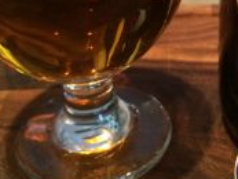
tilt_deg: -25.6
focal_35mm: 67
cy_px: 3
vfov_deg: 21.2
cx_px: 195
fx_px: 461
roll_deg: +0.5
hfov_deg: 28.3
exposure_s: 1/17
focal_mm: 4.15
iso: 250
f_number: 2.2
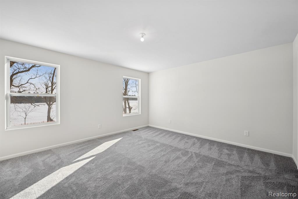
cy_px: 100
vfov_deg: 81.2
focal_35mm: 14
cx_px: 149
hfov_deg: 104.2
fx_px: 116
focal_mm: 14
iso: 64
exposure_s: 1/6
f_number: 9
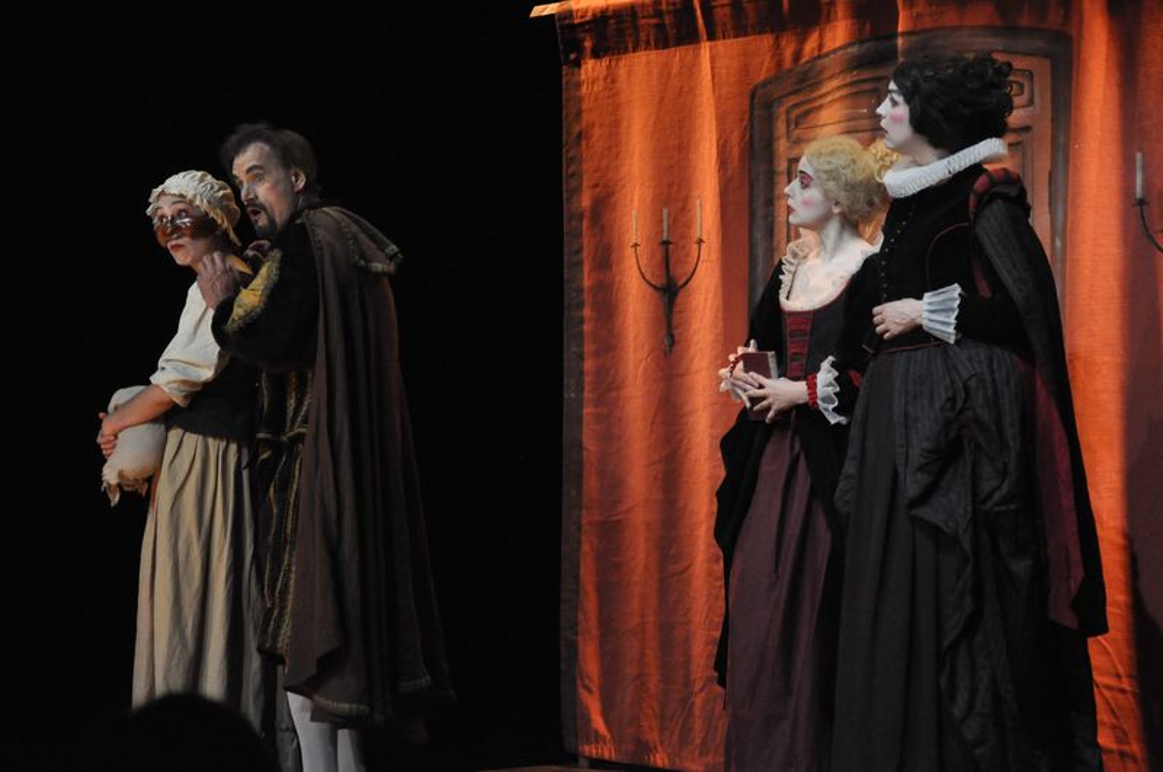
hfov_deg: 20.6
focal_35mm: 99
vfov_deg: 13.8
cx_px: 582
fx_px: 3194
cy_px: 386
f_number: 5.3
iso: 3200
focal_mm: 66
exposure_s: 1/60
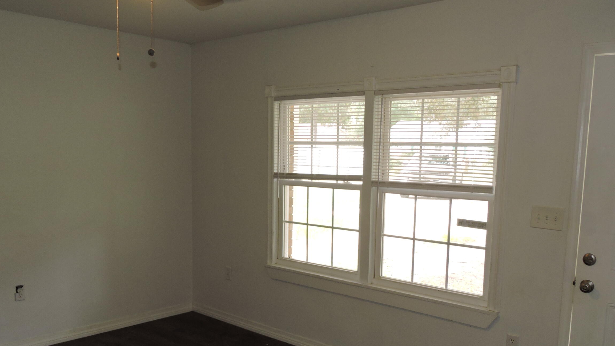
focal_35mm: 34
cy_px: 229
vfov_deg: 34.4
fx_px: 554
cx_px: 298
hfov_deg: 58.0
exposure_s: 1/30
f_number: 3.3
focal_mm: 4.3
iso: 100
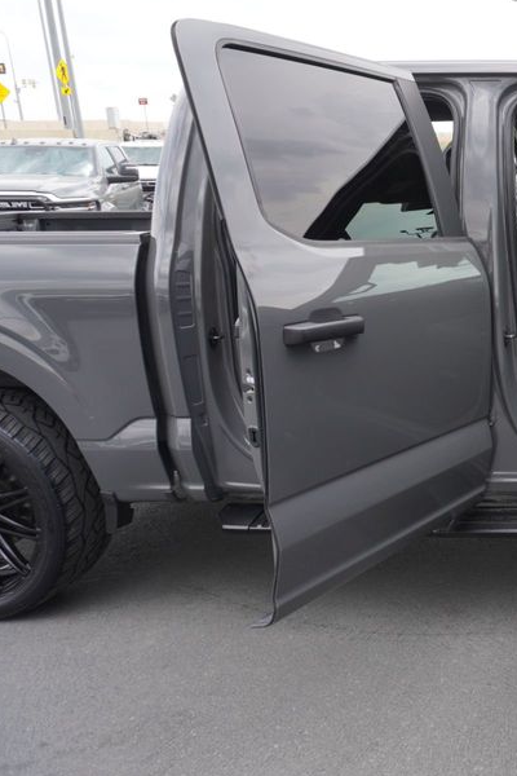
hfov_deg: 27.6
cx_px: 657
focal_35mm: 41
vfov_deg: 47.4
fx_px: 883
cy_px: 362
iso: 100
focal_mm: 16
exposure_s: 1/125
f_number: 5.6
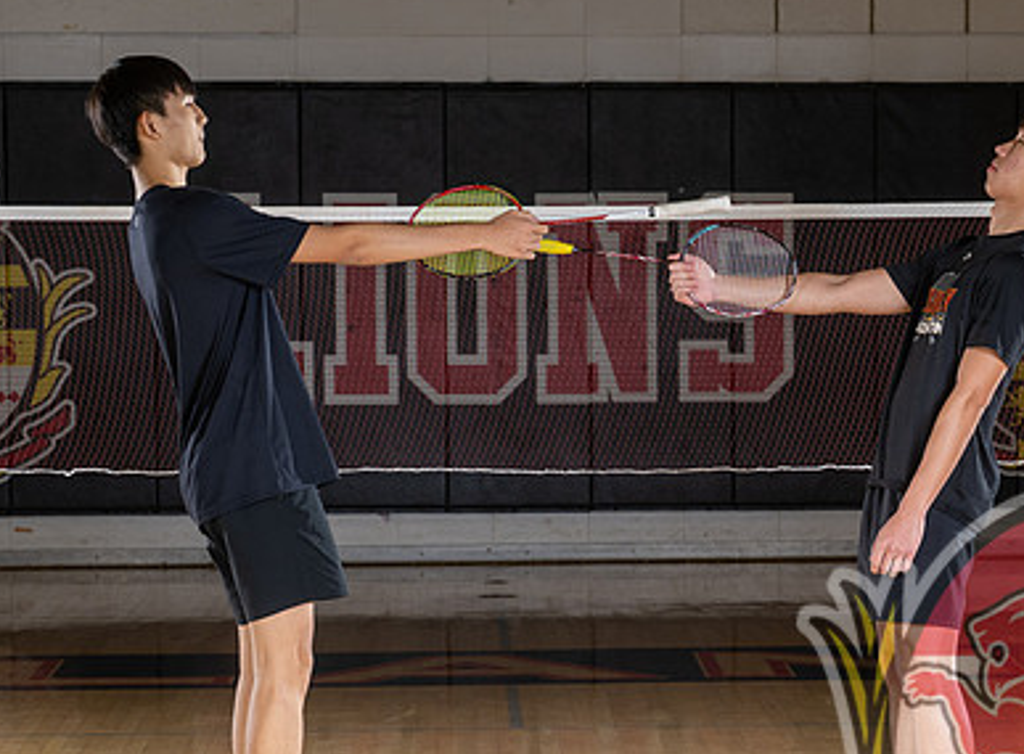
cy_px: 515
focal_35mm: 164
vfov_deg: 8.9
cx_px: 988
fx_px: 4820
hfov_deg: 12.0
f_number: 6.3
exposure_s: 1/100
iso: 320
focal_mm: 70
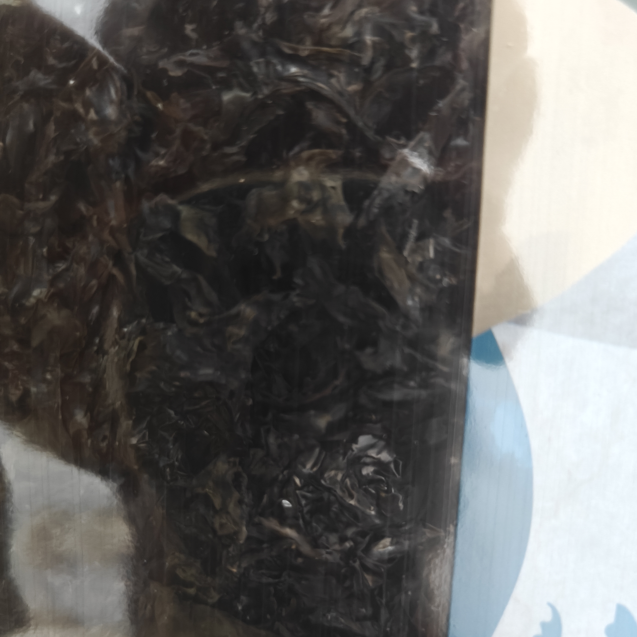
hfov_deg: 55.6
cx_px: 316
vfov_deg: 54.8
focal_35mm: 29
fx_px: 604
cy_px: 407
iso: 1600
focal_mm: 5.59
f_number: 1.8
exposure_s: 1/24
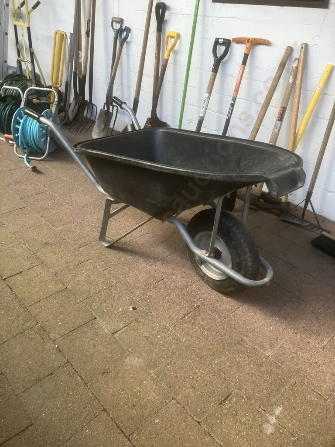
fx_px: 361
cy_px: 224
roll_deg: -1.6
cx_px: 168
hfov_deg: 49.7
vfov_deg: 63.4
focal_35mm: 28
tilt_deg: -28.1
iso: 64
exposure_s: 1/121
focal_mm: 3.99
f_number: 1.8
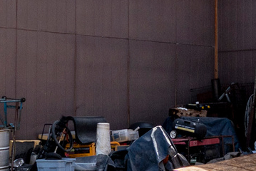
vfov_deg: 10.5
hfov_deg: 15.0
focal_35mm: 131
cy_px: 90
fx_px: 932
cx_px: 328
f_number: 13
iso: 320
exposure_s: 1/320
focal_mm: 23
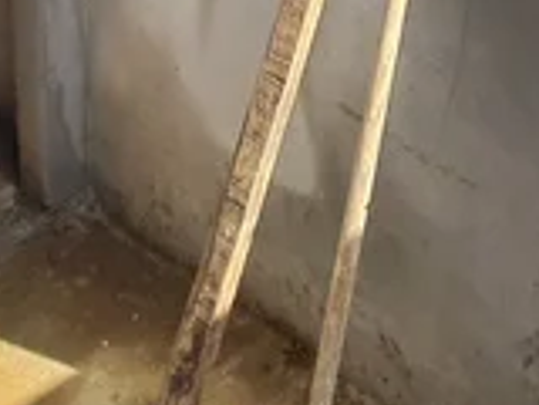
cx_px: 515
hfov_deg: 27.6
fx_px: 1043
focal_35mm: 67
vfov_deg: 16.8
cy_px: -390
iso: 50
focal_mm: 1.74
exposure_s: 1/724
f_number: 2.2
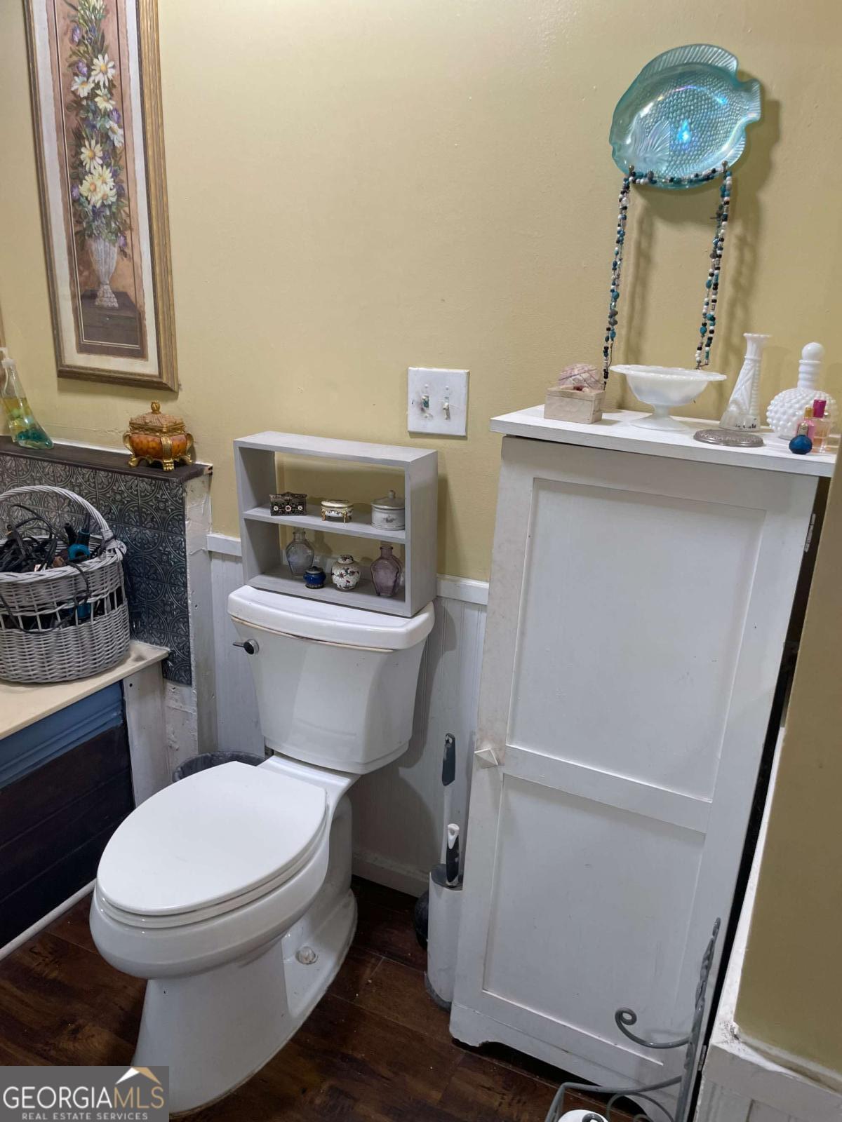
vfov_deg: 67.3
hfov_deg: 53.1
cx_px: 421
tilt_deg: -18.6
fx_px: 843
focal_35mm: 26
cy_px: 561
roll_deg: -2.3
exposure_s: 1/60
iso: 100
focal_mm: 4.2
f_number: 1.6
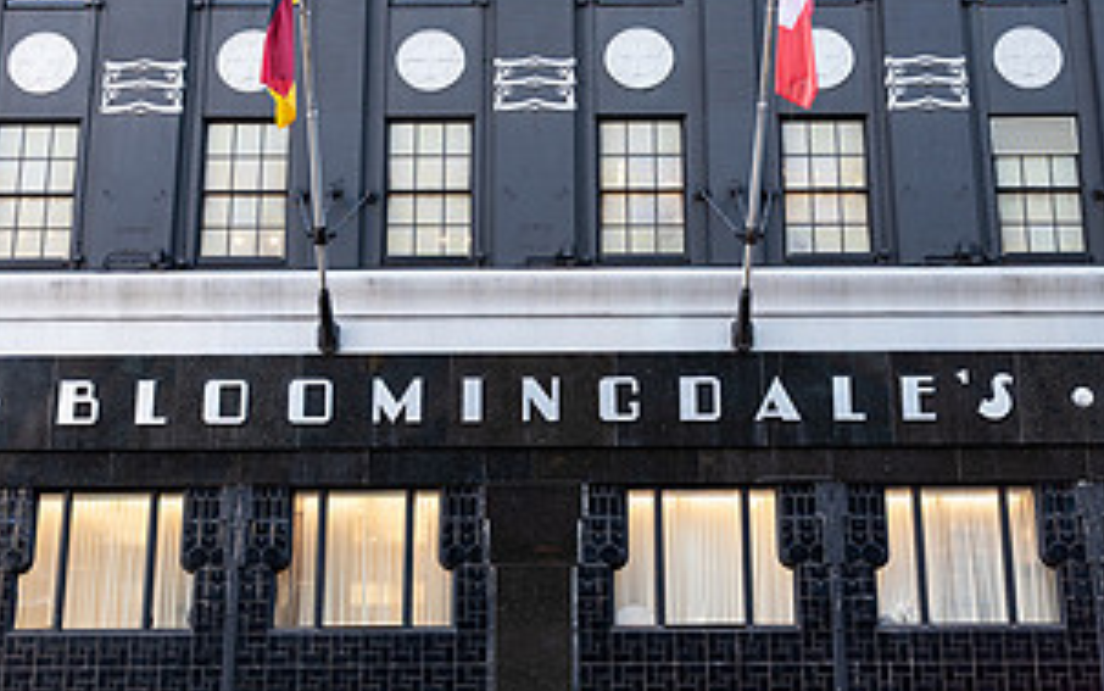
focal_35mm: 50
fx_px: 1505
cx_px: 571
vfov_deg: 25.7
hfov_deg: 40.3
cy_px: 465
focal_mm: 24
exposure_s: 1/15
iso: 100
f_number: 5
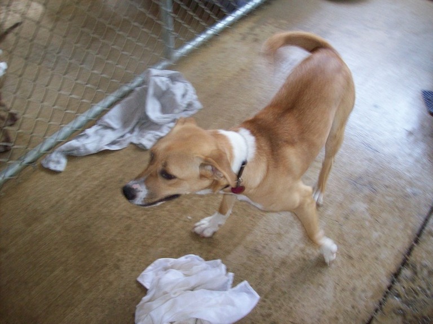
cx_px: 216
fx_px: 450
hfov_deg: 51.4
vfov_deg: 39.6
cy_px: 162
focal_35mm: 36
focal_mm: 6
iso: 200
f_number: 2.7
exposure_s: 1/64
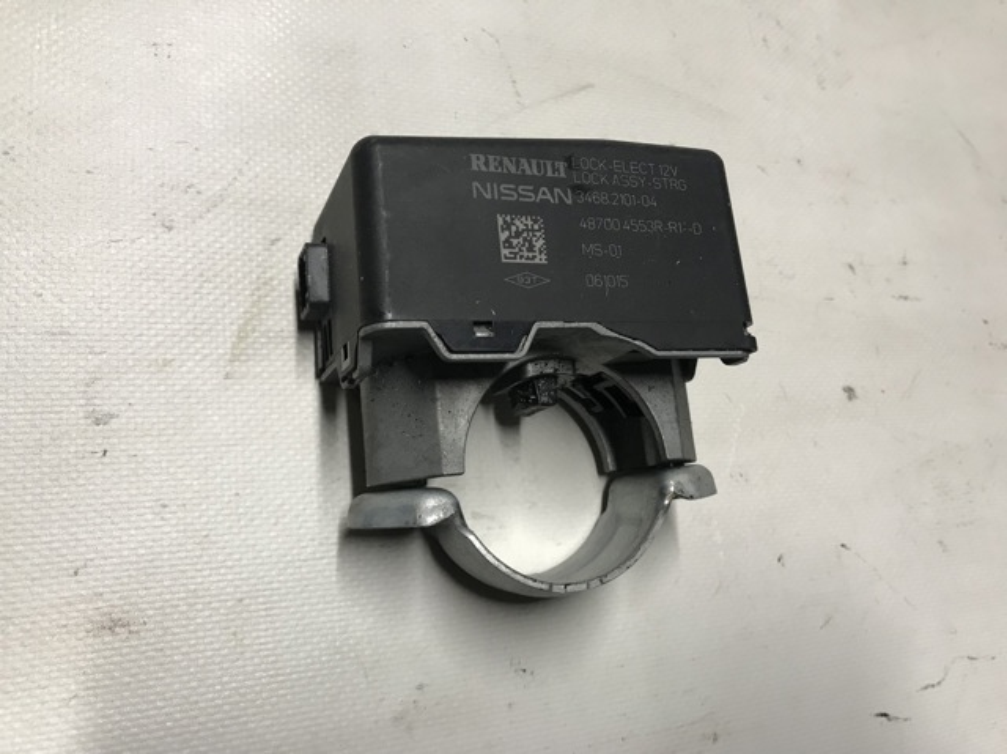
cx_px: 504
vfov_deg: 49.7
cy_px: 377
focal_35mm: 28
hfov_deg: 63.5
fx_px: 814
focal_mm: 3.99
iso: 25
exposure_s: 1/33
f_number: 1.8
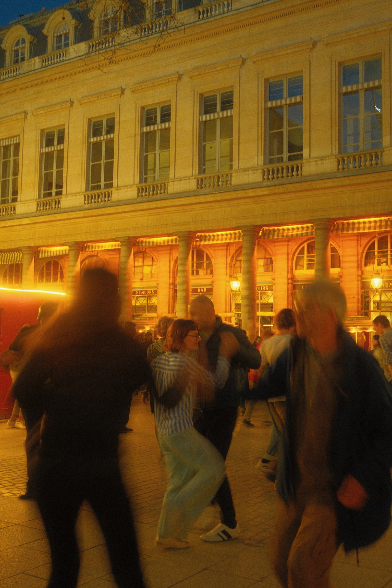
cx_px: 196
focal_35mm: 37
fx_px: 604
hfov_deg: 35.9
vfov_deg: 51.9
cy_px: 294
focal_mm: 24.9
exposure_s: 1/8.5
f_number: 4.4
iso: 800
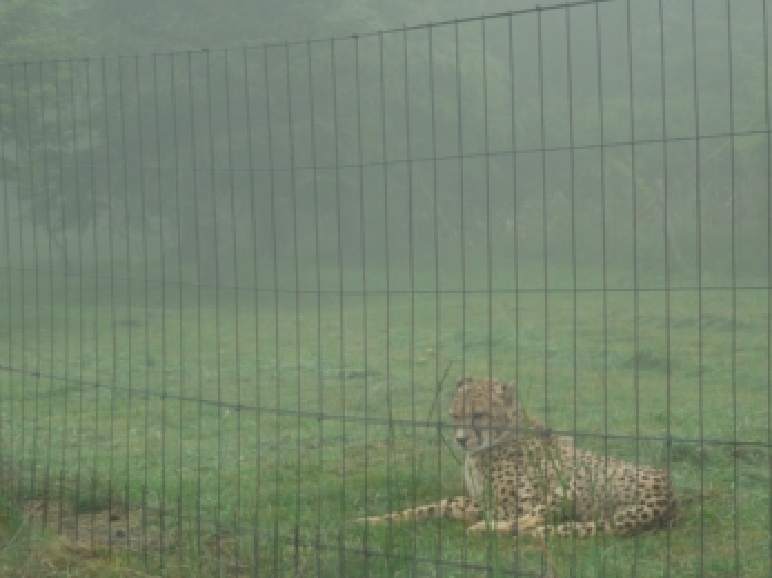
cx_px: 498
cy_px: 235
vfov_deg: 11.9
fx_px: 2764
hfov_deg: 15.9
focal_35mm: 124
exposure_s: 1/80
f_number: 5.6
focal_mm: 43
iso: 100
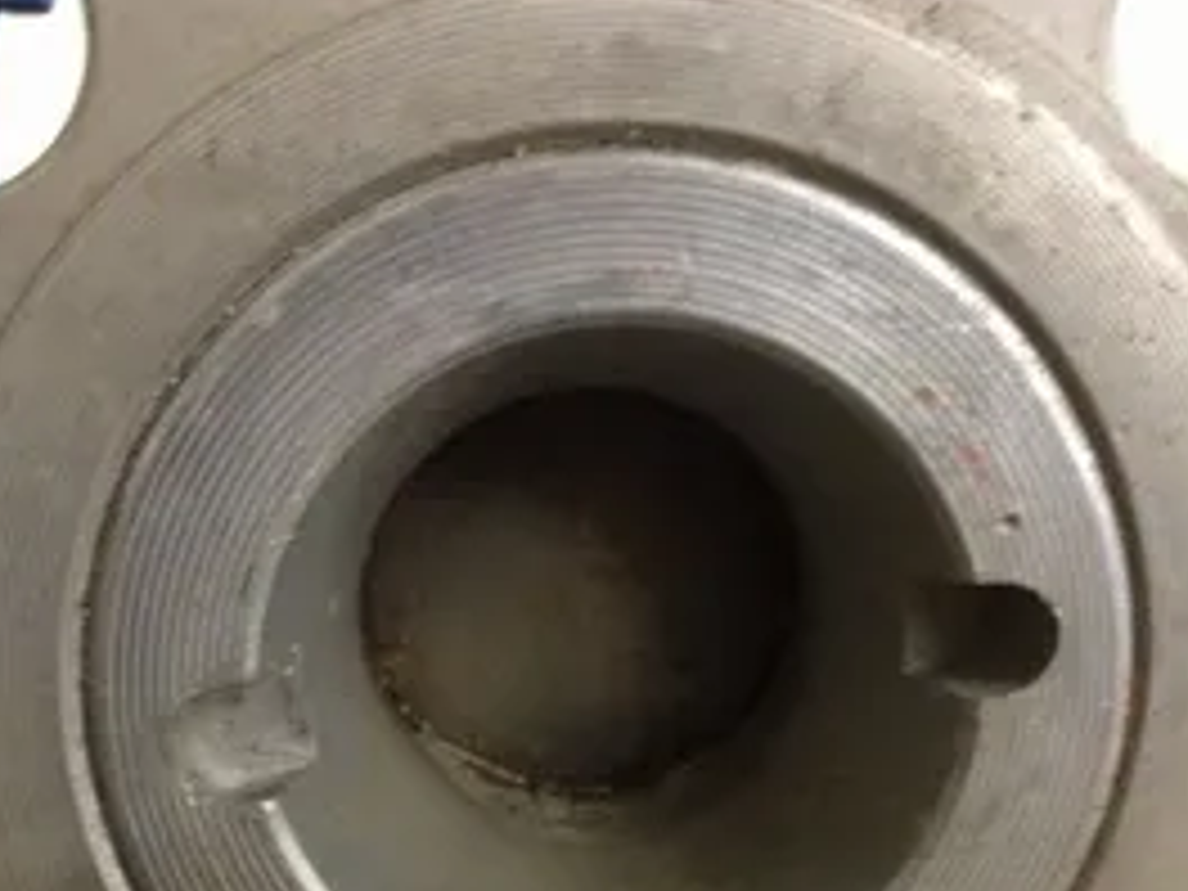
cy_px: 634
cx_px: 594
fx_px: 1819
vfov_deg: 27.3
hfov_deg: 36.2
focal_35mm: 53
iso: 320
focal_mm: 4.28
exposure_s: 1/20
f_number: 2.4
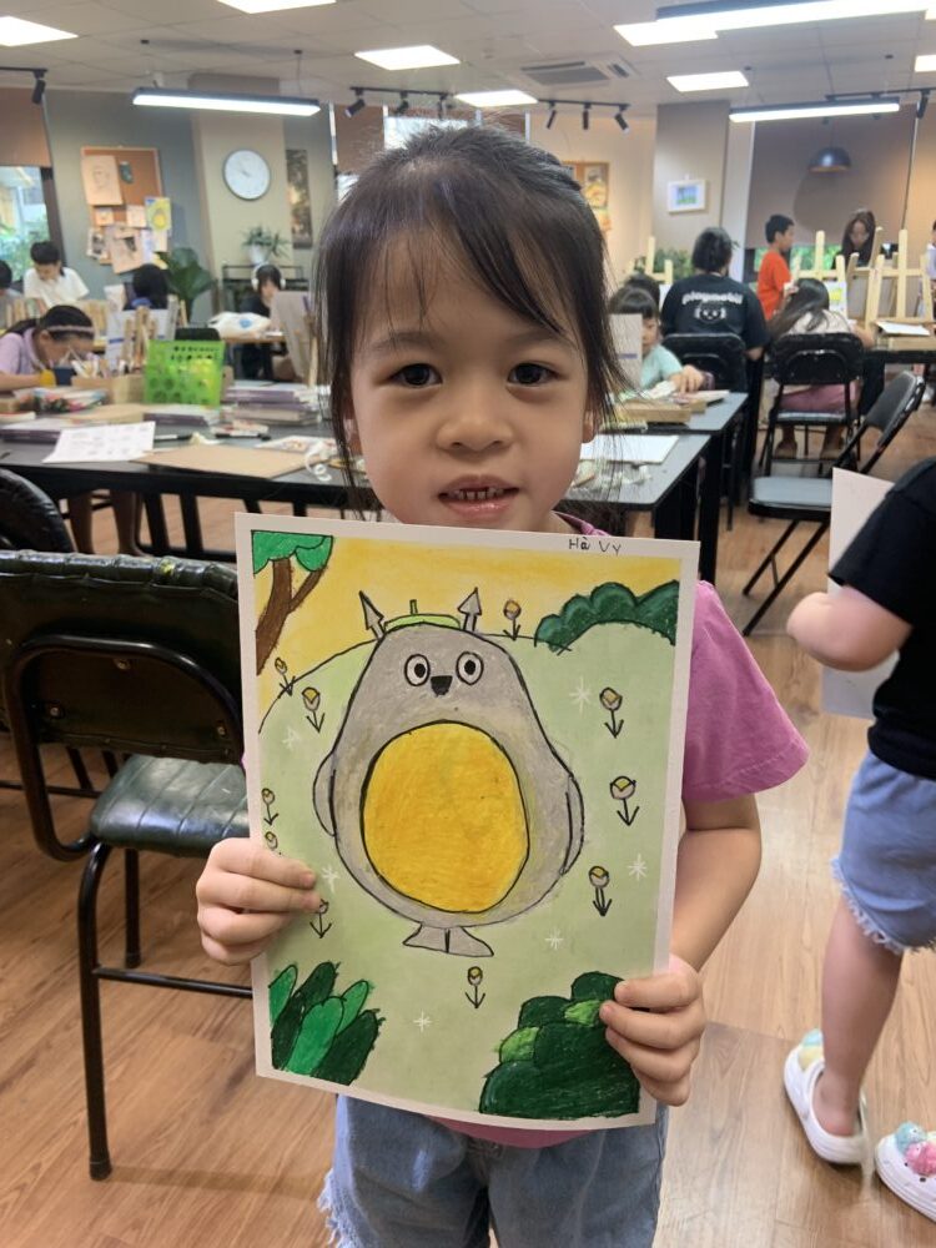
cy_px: 624
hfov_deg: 53.1
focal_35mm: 26
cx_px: 468
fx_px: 937
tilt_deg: -18.0
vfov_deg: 67.3
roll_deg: +1.4
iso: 100
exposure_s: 1/71
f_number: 1.8
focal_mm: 4.25
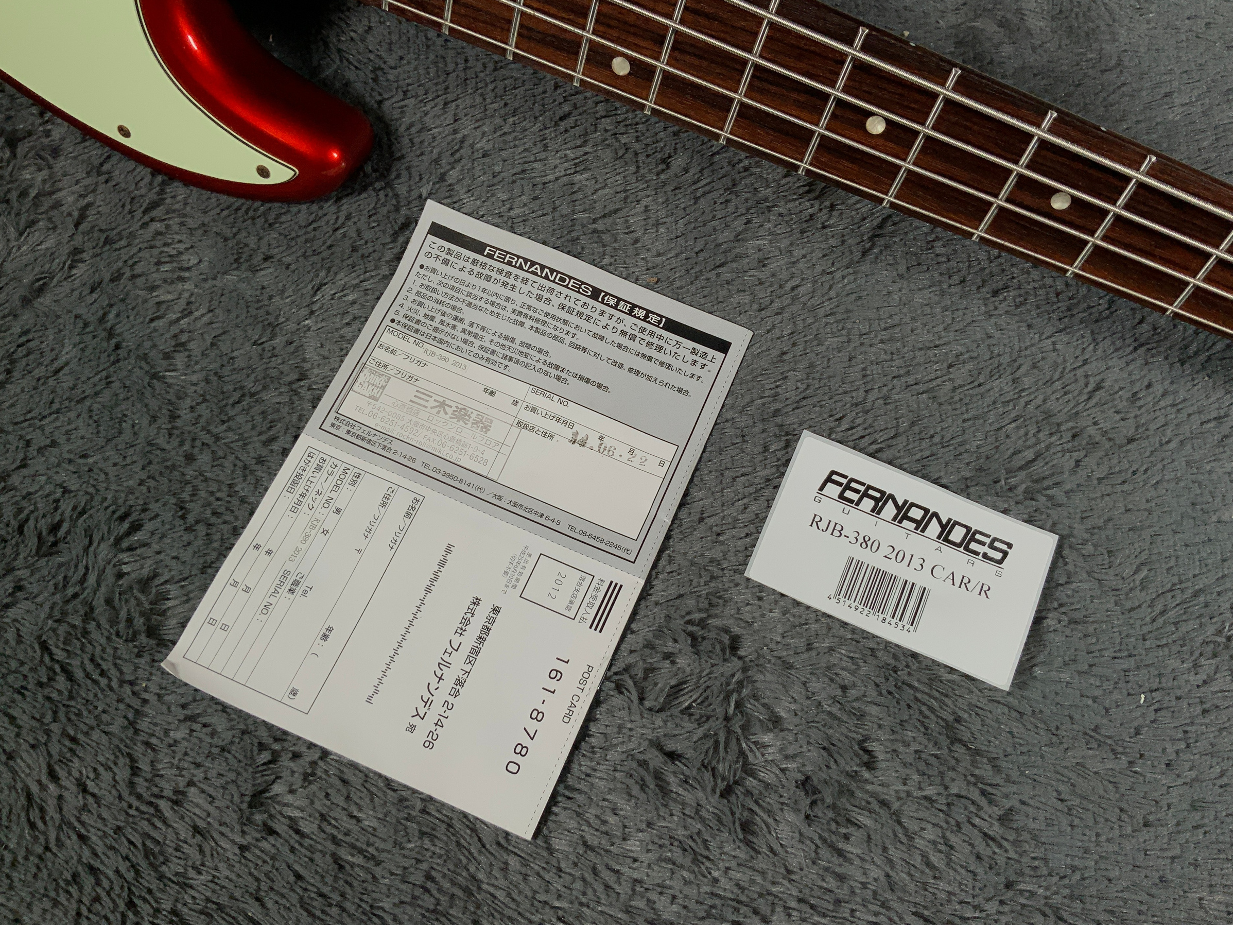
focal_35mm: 31
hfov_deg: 58.3
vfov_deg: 45.4
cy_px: 456
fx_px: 1104
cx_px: 656
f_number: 1.8
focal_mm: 3
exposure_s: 1/312
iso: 25
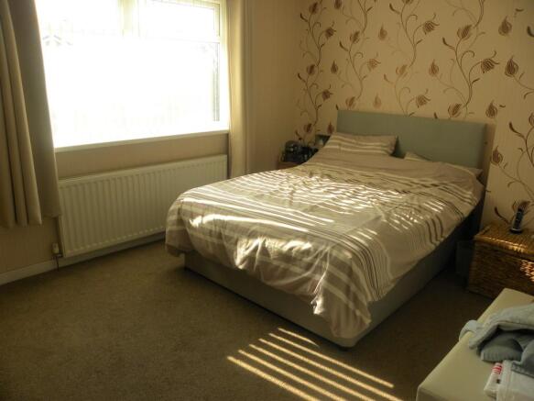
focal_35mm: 26
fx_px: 401
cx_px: 267
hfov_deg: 67.3
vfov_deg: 53.0
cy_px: 200
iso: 64
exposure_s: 1/145
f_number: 3.5
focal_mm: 4.6
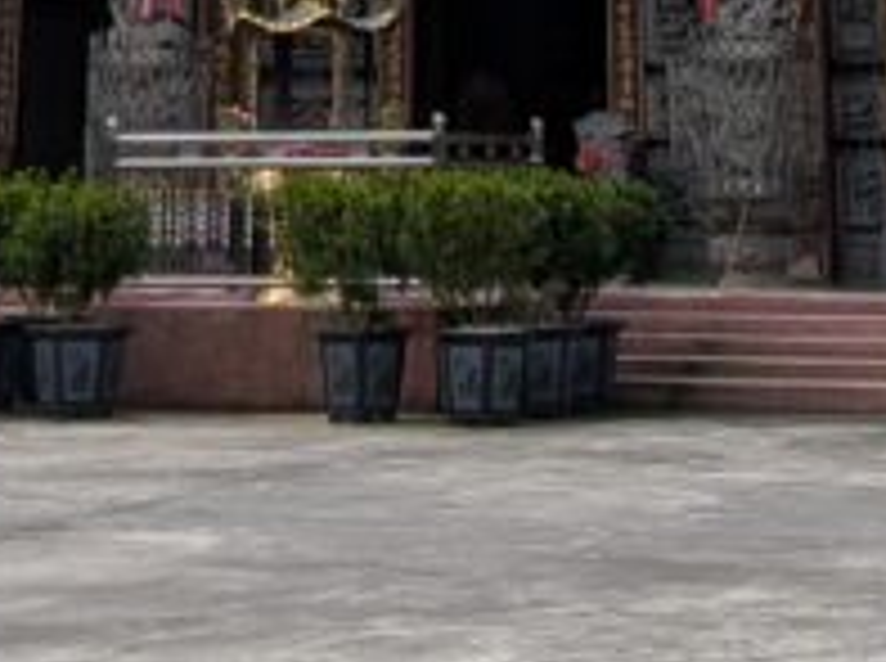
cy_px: -842
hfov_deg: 15.8
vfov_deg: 10.4
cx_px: 508
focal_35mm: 125
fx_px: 3194
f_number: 1.7
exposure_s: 1/2551
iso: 29
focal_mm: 4.53
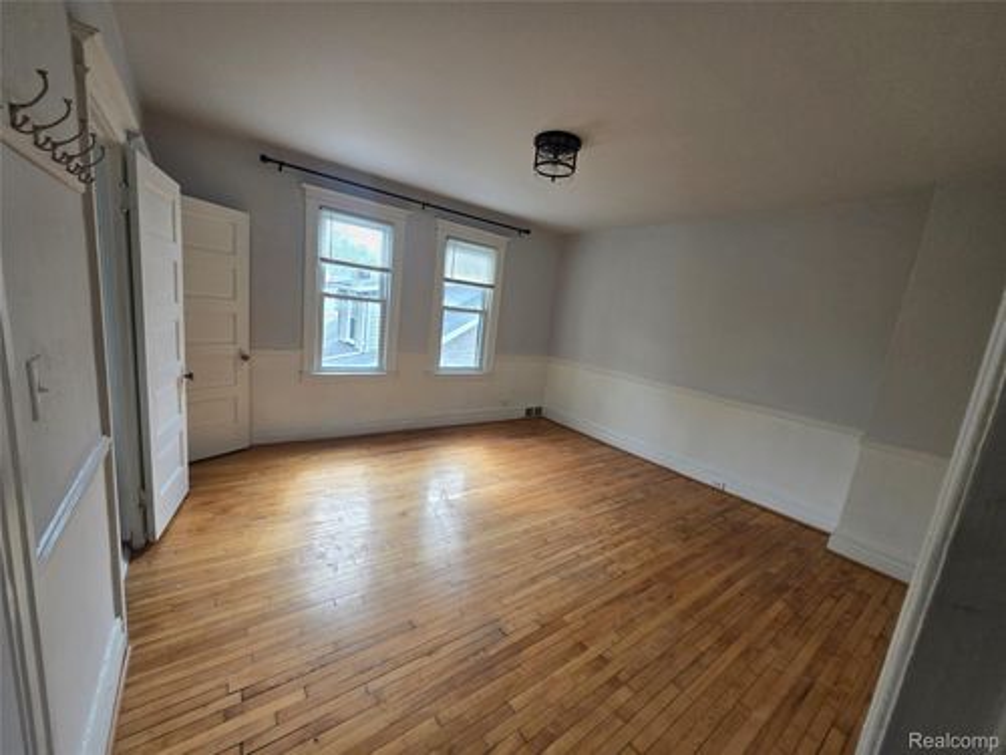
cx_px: 503
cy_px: 378
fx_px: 378
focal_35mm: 13
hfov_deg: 106.2
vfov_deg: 89.9
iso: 40
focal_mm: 1.7
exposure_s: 1/60
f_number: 2.2
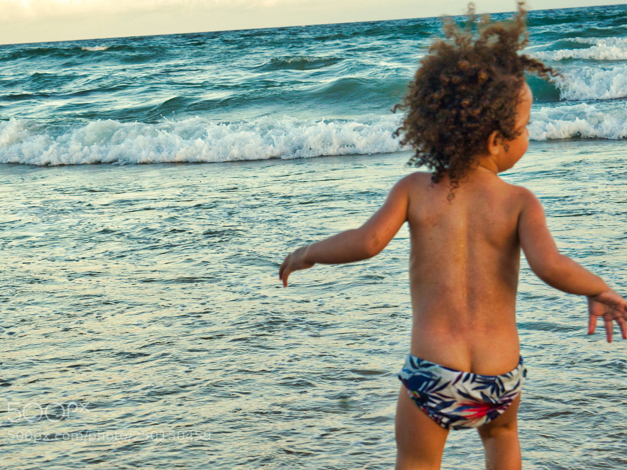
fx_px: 1622
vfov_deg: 16.5
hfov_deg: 21.9
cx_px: 333
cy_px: 234
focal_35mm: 90
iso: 1000
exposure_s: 1/320
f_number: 9
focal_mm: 55
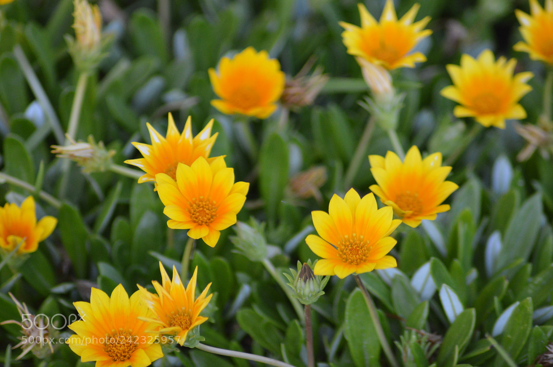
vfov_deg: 5.1
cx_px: 276
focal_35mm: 270
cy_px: 184
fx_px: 4144
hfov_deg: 7.6
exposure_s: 1/500
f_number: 4.5
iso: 1250
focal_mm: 180
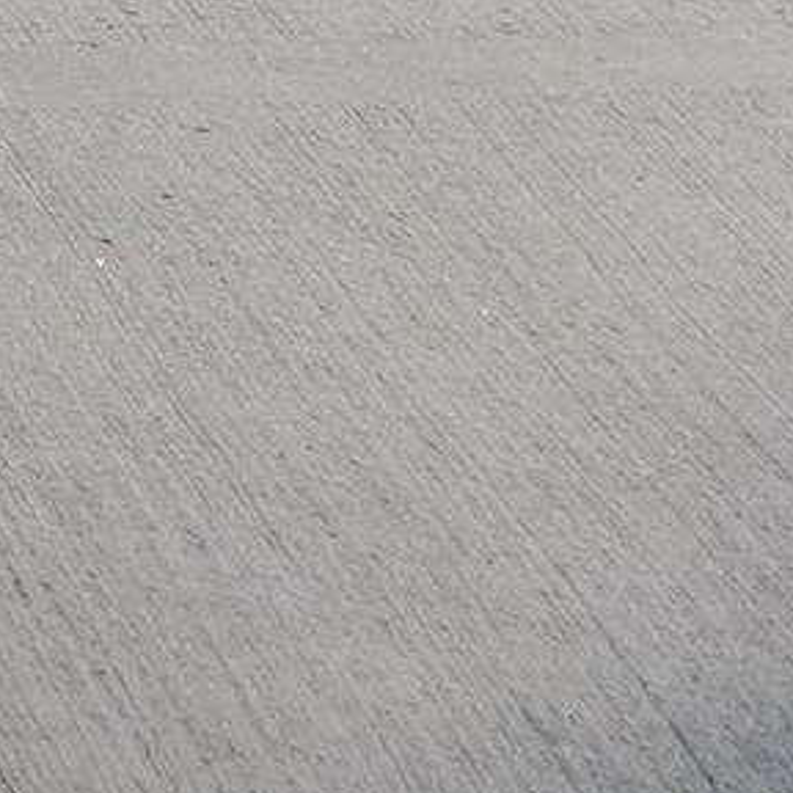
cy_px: -1485
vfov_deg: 5.0
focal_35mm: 332
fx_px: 8605
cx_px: -2720
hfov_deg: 4.7
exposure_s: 1/2000
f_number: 3.5
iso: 100
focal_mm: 44
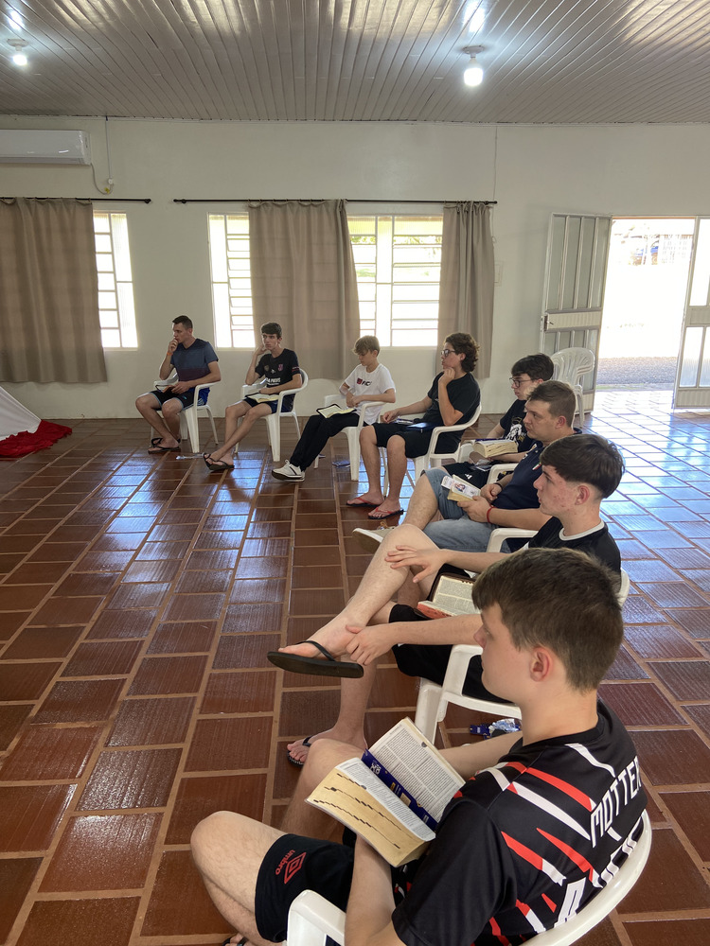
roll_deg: +0.5
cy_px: 473
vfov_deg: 67.3
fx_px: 711
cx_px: 355
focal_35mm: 26
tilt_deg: -13.8
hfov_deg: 53.1
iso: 80
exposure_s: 1/60
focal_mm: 4.25
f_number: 1.8
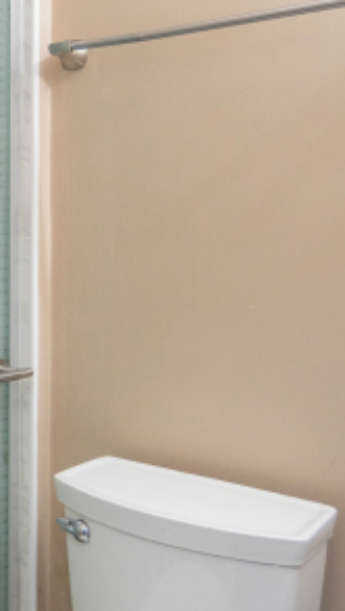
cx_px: -64
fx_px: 778
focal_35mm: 48
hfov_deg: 23.0
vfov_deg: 42.8
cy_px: 275
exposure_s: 1/50
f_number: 3.5
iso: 800
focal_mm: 18
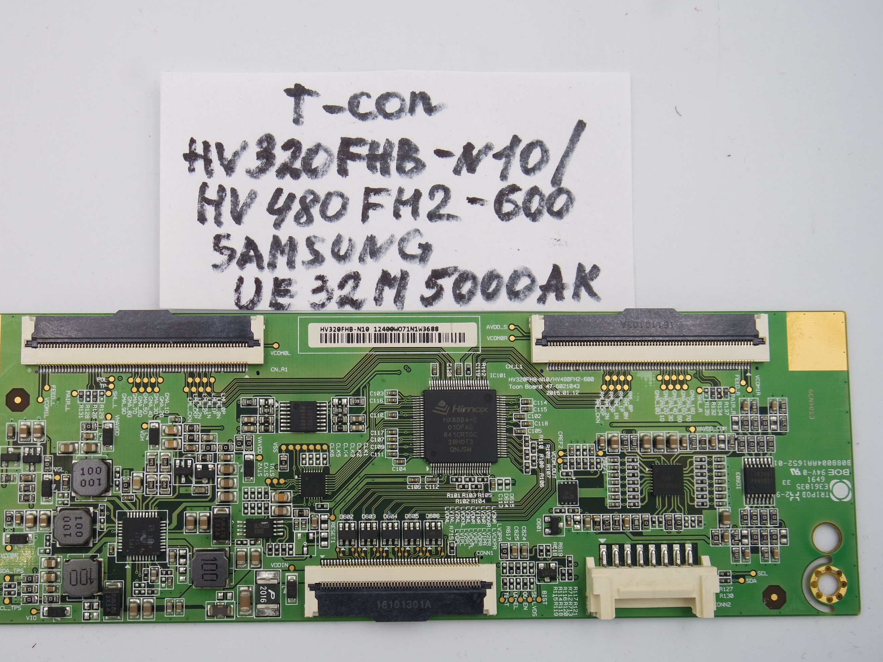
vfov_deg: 30.9
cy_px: 332
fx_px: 1199
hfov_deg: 40.4
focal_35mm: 47
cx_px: 382
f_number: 4.5
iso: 160
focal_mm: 16
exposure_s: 1/125
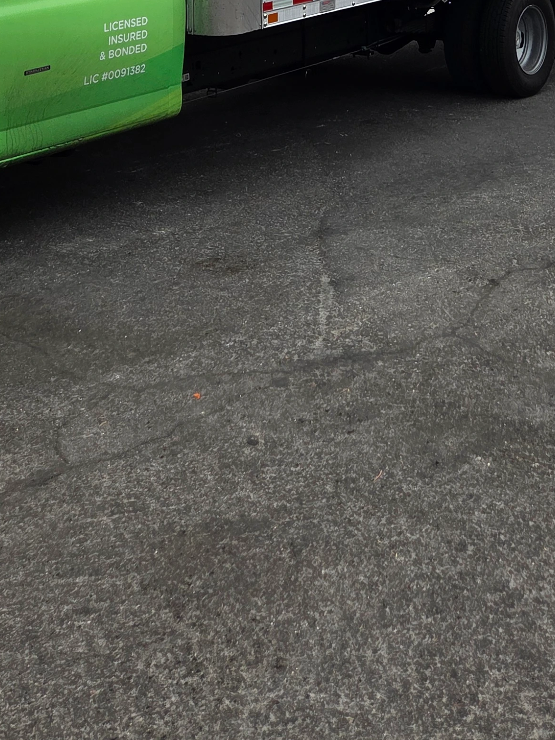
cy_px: -131
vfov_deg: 28.7
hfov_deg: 24.6
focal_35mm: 59
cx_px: 386
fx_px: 1261
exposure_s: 1/5545
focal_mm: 5.4
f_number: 1.8
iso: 80
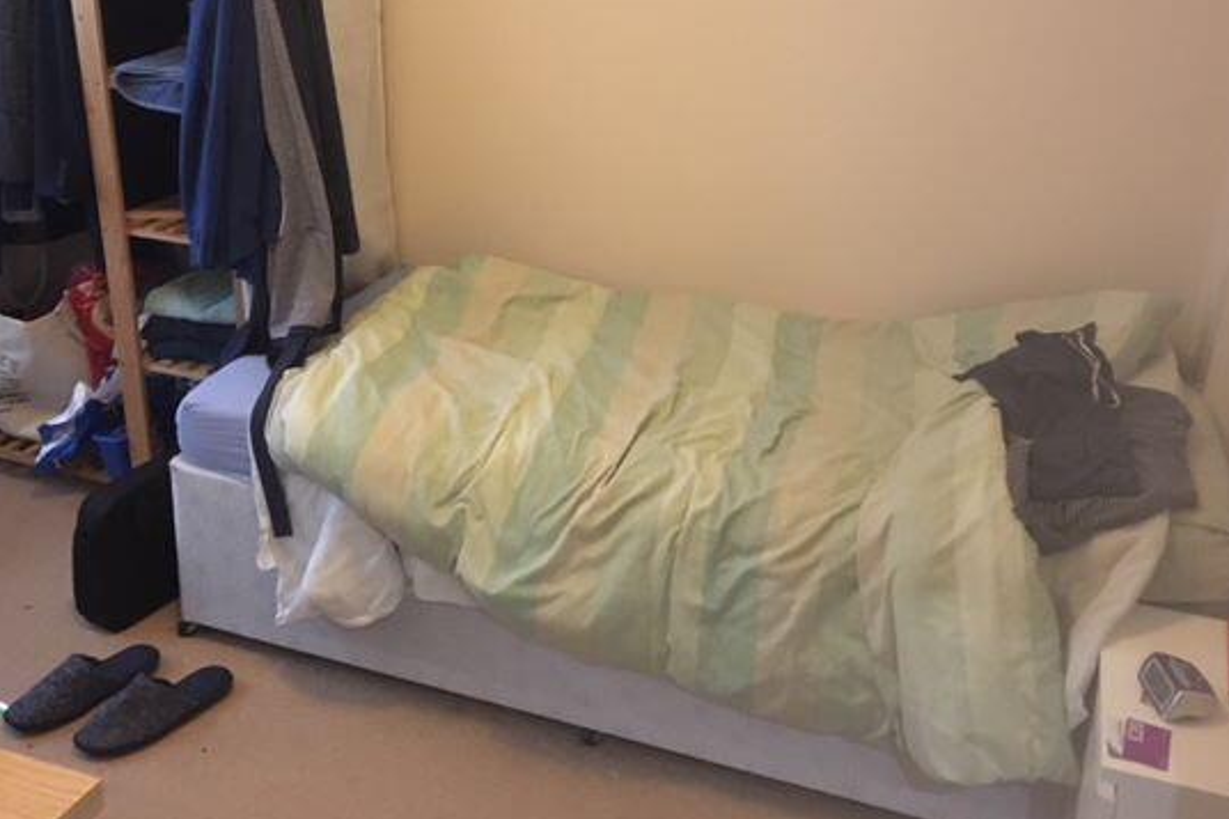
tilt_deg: -19.0
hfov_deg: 53.1
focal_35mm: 36
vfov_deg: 36.5
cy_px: 284
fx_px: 1229
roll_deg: -2.2
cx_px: 658
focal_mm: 4.15
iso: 500
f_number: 2.2
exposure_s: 1/17
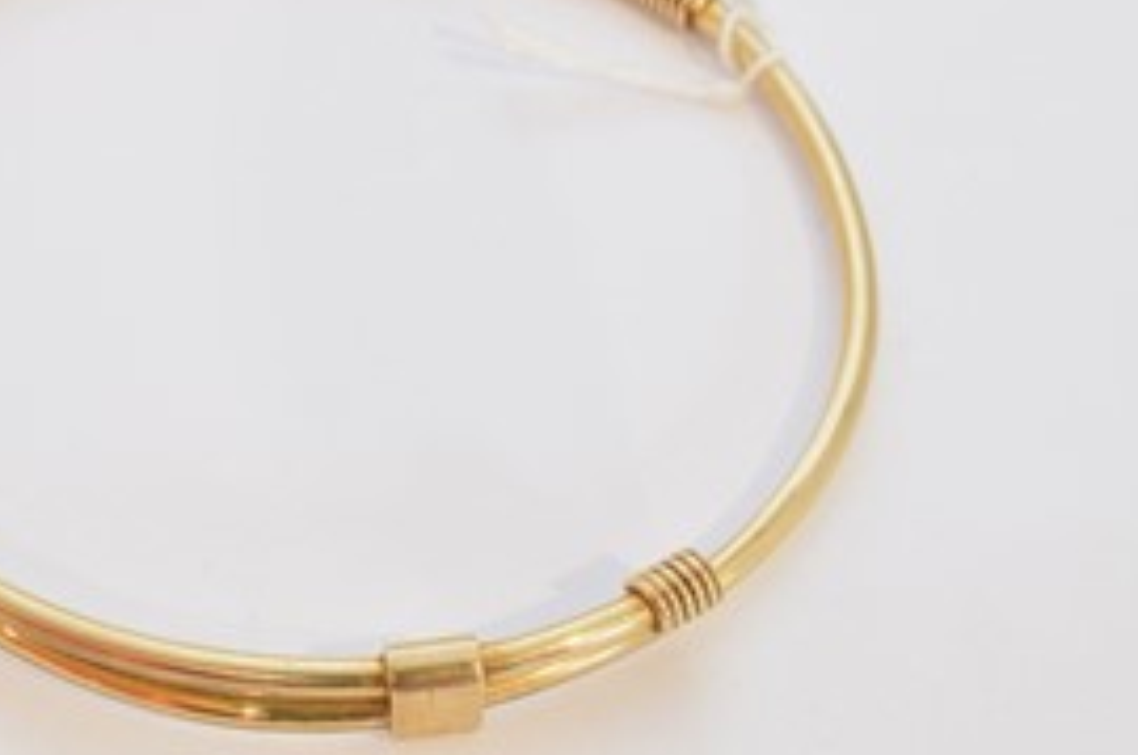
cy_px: 337
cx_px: 337
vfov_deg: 15.3
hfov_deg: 22.8
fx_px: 2808
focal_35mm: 89
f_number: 20
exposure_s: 8
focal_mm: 40
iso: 100
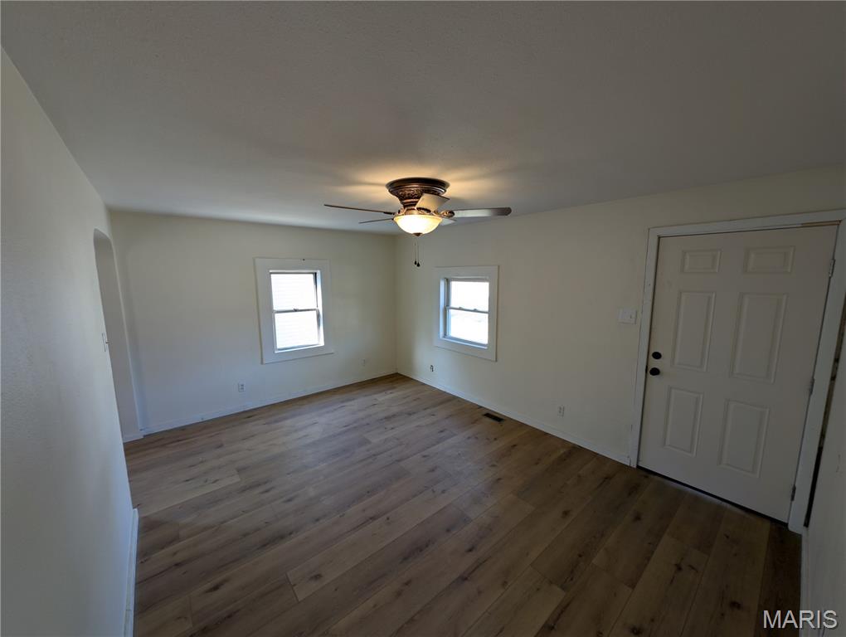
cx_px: 423
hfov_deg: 110.5
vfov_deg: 94.6
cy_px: 318
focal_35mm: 12
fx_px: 294
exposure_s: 1/39.7
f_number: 1.95
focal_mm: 2.23
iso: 36
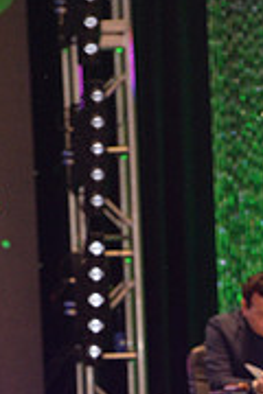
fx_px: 5818
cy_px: 591
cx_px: 363
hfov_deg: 2.6
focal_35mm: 531
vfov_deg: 3.9
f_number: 4
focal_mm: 165
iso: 2000
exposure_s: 1/200
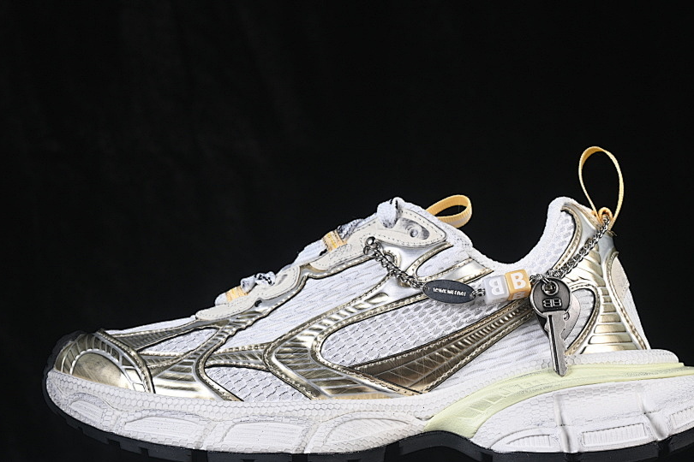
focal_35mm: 100
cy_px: 281
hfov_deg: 20.4
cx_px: 386
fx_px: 1928
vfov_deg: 13.7
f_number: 8
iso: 160
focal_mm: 50
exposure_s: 1/80
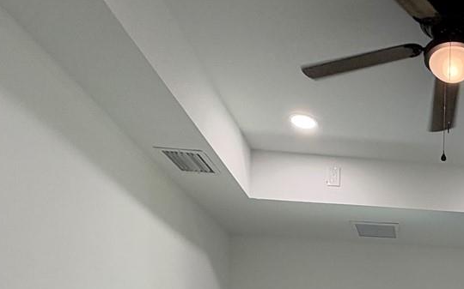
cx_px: 474
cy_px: 444
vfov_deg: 23.0
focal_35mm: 44
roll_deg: -1.6
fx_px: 556
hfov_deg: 39.4
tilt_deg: -2.3
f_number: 2.2
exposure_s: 1/120
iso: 100
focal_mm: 2.22
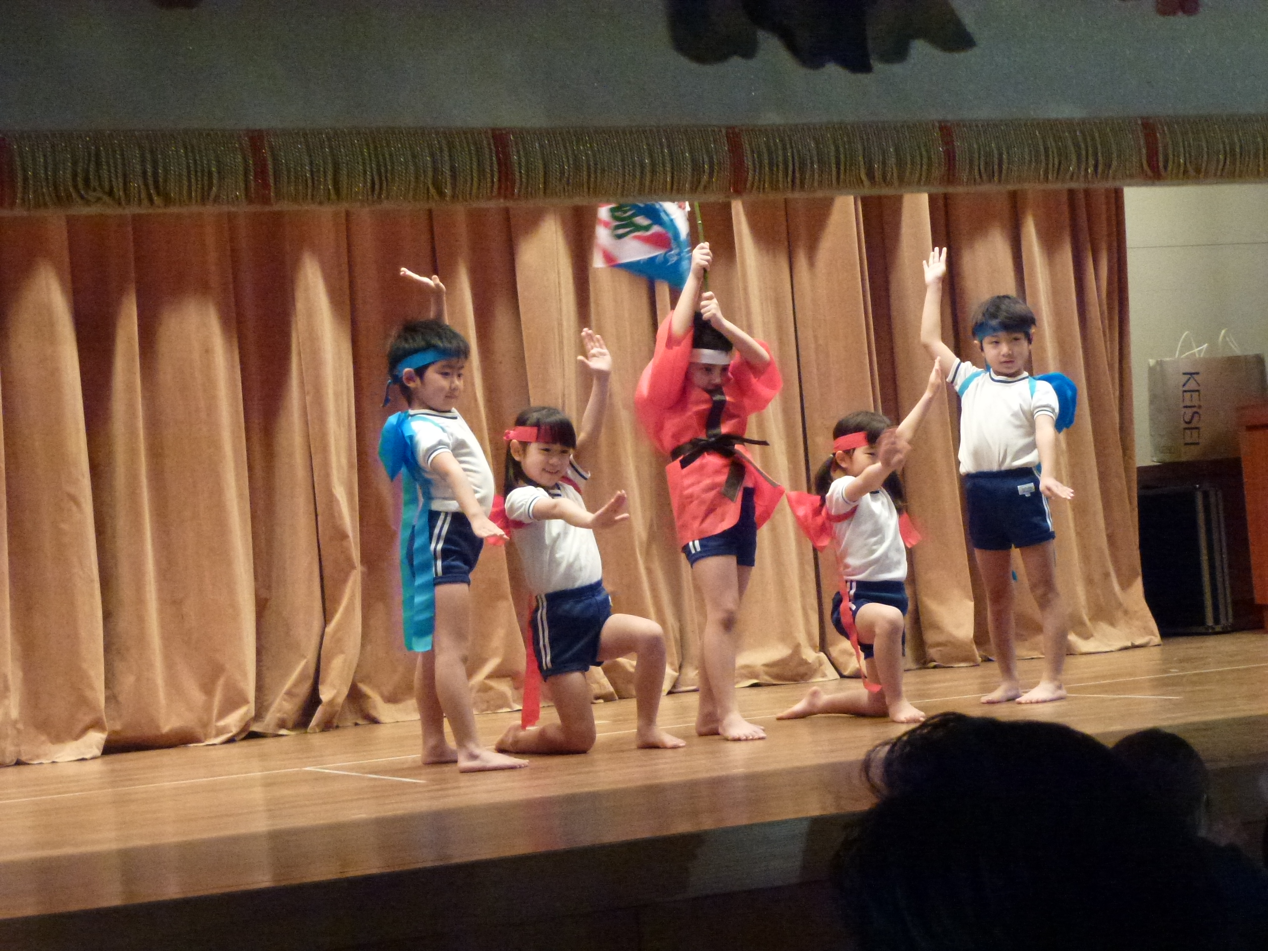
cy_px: 476
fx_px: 2784
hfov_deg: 25.7
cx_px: 634
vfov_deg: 19.4
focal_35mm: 76
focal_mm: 13.6
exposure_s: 1/30
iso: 800
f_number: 4.7
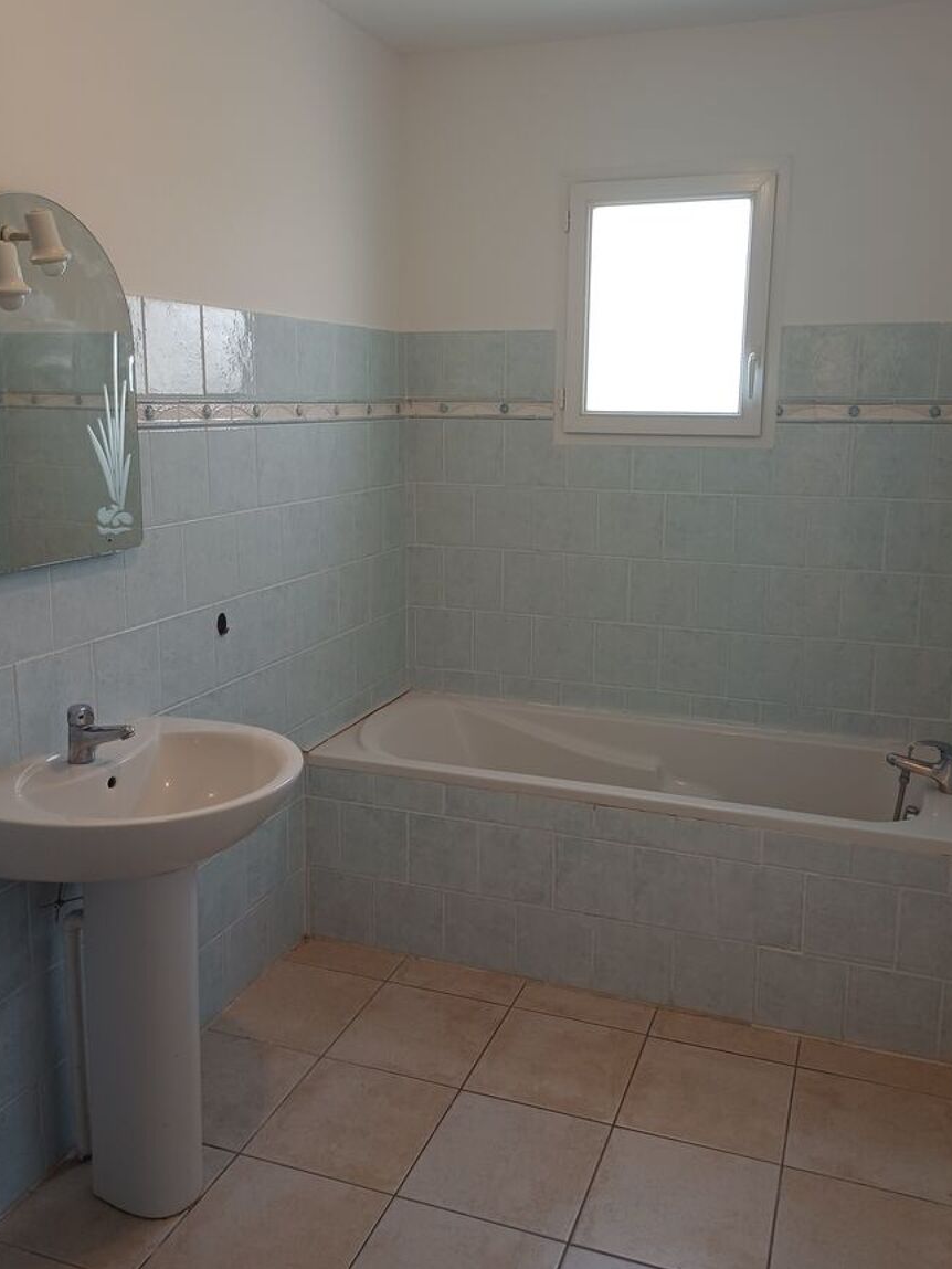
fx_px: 1063
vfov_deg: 61.5
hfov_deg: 48.2
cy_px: 558
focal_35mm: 29
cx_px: 491
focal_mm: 4.65
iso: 160
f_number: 1.8
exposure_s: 1/50
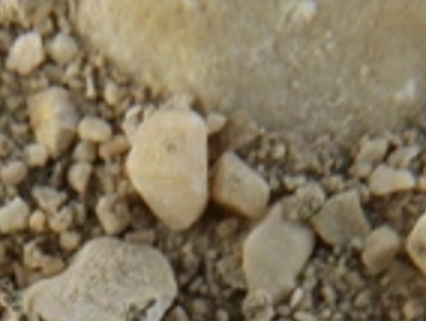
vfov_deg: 10.5
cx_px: 81
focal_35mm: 135
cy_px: 516
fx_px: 1664
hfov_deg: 14.5
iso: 100
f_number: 3.5
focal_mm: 5.4
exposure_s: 1/100
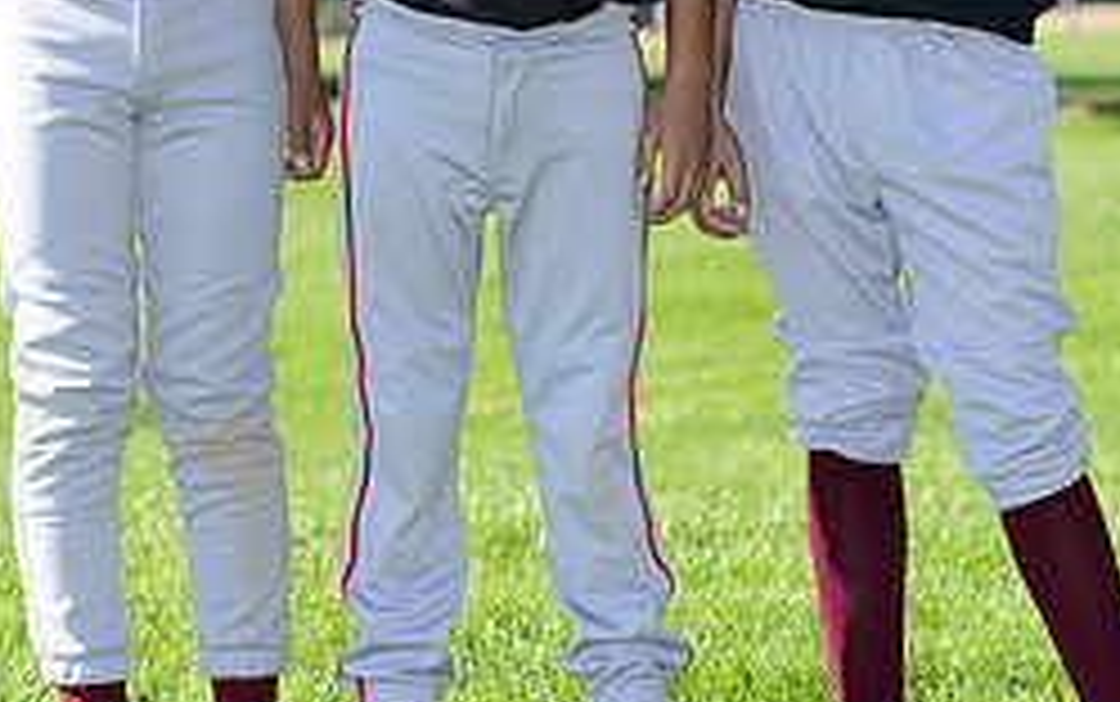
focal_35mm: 232
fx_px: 7086
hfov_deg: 9.0
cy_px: -153
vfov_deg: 5.6
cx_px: 524
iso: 200
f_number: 5.6
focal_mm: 98
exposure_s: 1/500
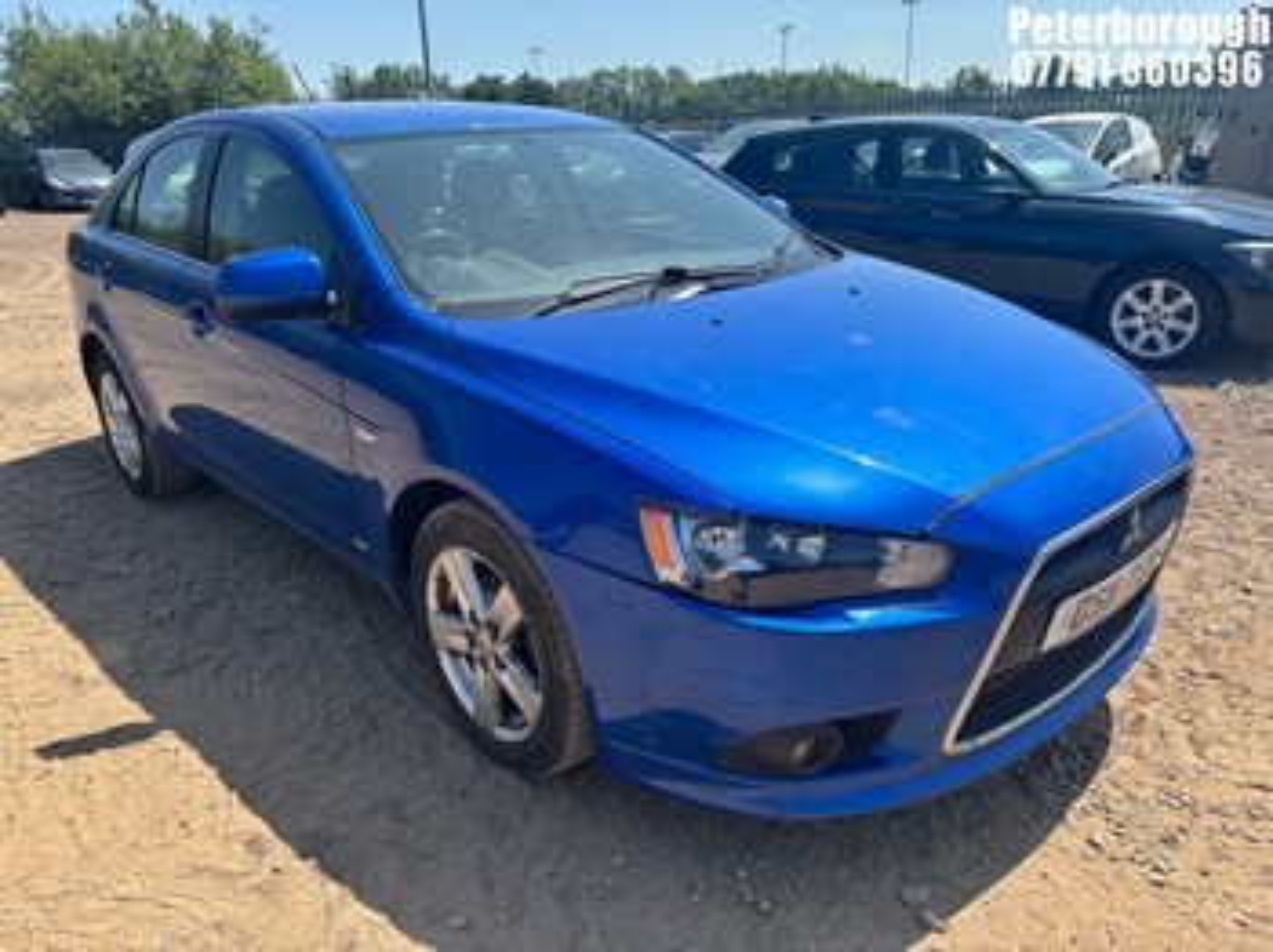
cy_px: 476
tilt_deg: -19.1
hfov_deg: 67.3
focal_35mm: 26
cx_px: 636
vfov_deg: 53.0
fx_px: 955
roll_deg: +1.6
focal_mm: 5.96
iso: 50
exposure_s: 1/1912
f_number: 1.6
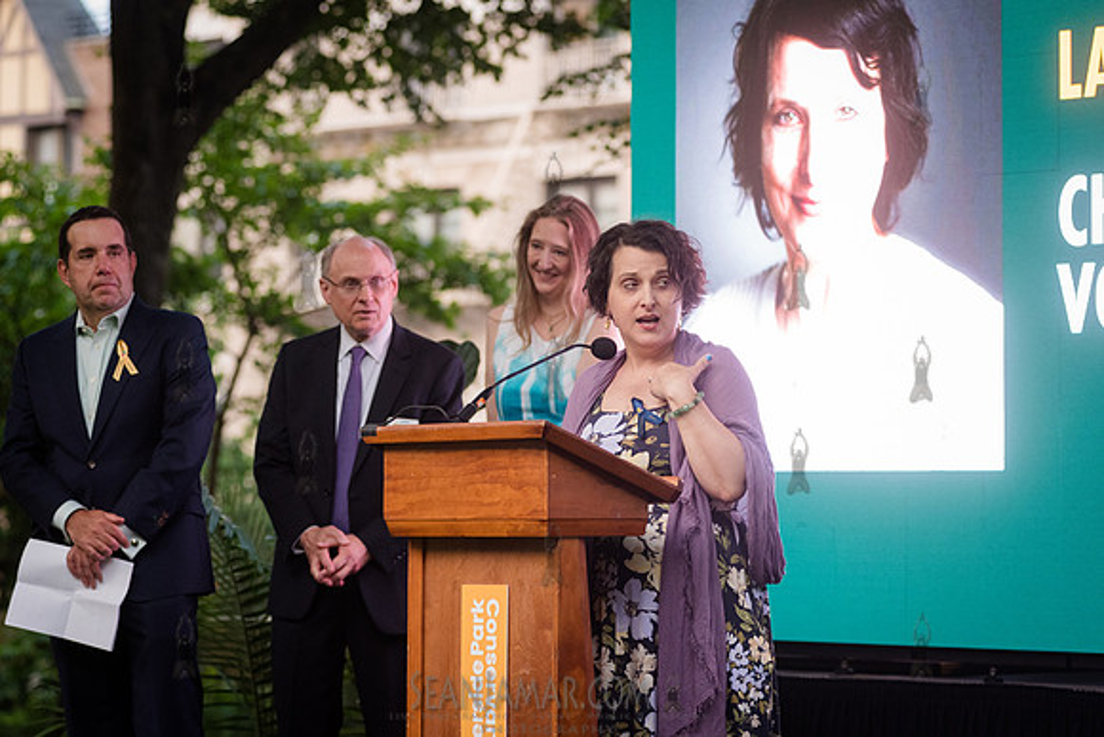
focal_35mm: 127
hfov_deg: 16.1
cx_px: 577
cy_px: 369
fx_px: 3899
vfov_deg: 10.8
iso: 2000
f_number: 4
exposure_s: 1/320
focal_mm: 112
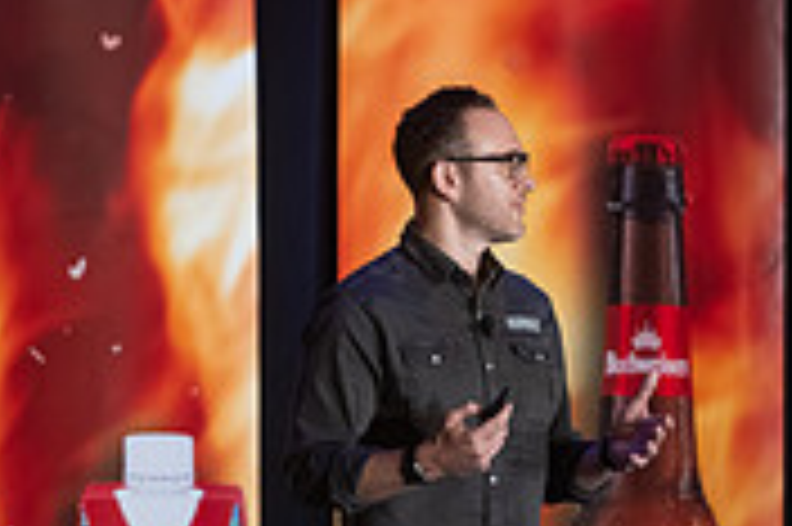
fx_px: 14594
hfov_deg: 3.1
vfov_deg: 2.1
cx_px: 382
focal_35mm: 664
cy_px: 425
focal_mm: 200
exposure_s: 1/200
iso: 2500
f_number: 2.8
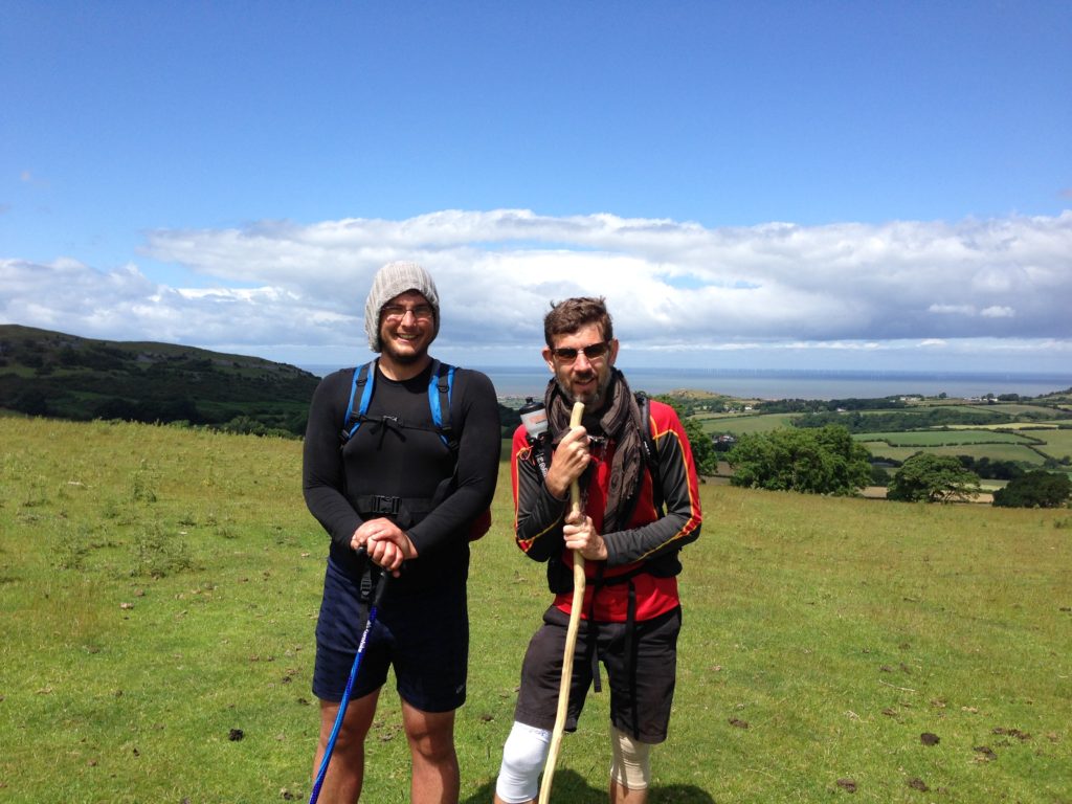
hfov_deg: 55.4
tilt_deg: -2.3
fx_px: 1022
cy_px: 402
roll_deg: -0.6
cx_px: 536
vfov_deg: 42.9
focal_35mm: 33
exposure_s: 1/1695
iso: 50
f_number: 2.4
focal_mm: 4.12
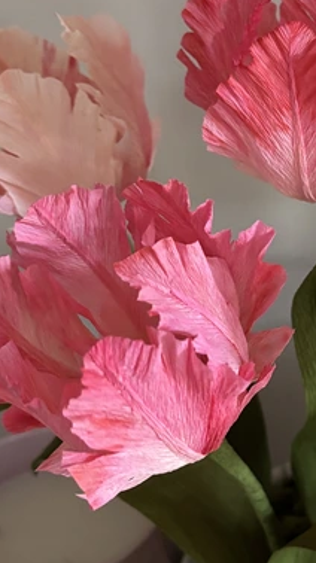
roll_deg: -0.3
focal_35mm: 66
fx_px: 985
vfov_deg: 31.9
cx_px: 396
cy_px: 313
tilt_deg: -33.0
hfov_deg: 17.2
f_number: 1.6
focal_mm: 5.96
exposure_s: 1/34
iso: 640
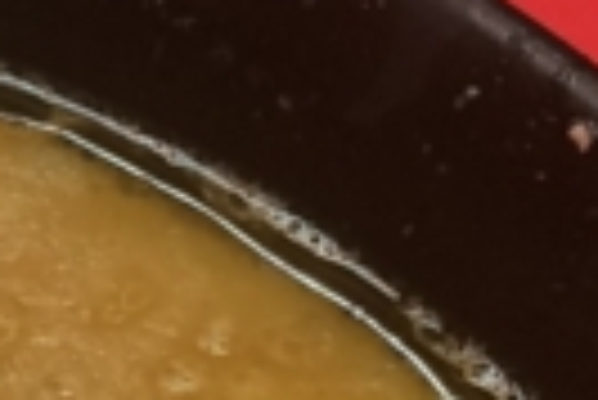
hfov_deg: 8.3
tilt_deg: -62.3
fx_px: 3858
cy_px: 733
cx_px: -724
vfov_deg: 5.8
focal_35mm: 232
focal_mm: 4.15
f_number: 2.2
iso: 40
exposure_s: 1/30
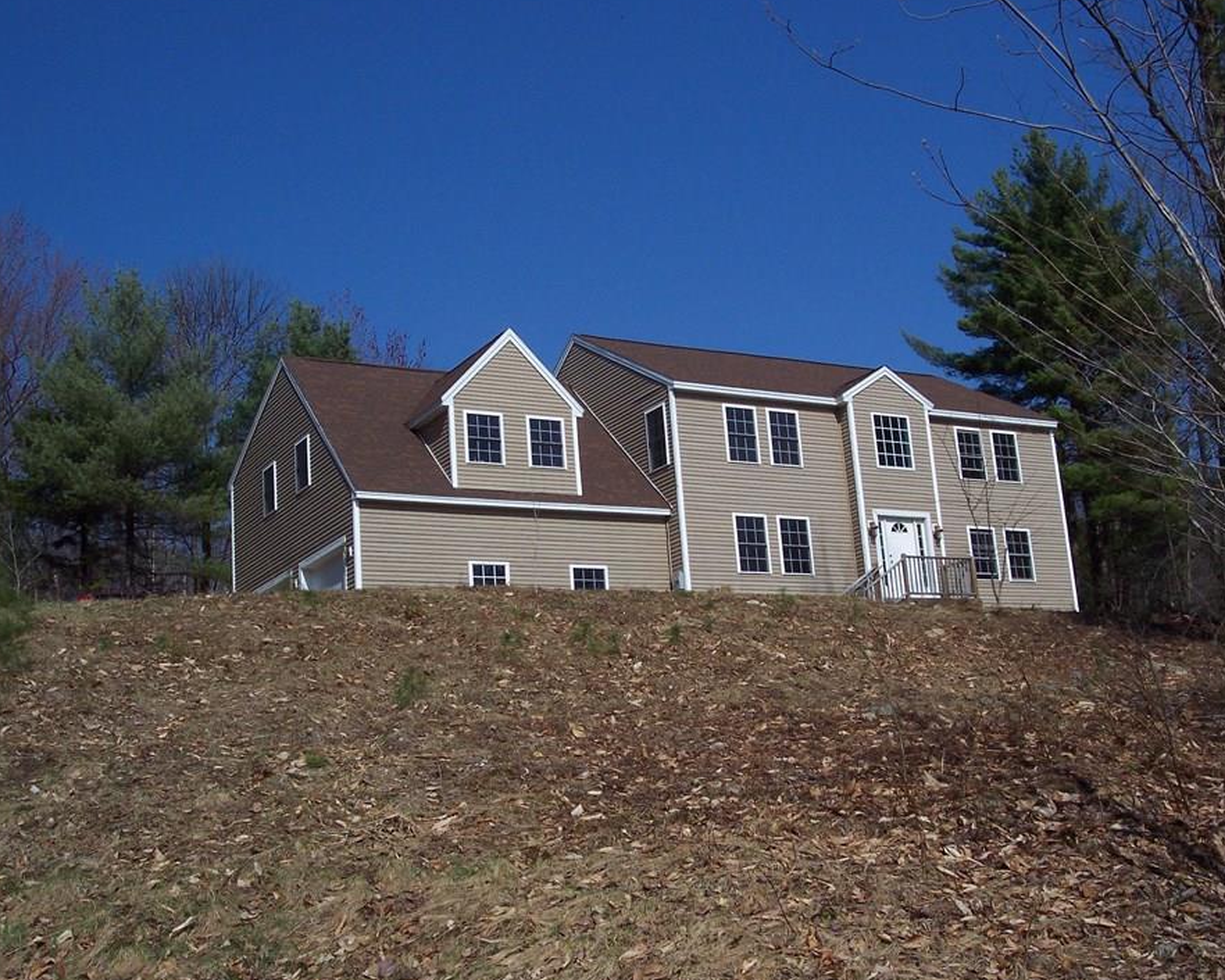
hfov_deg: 42.9
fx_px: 1559
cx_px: 632
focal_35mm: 43
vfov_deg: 34.9
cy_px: 466
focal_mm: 8
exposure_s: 1/1000
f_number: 4.8
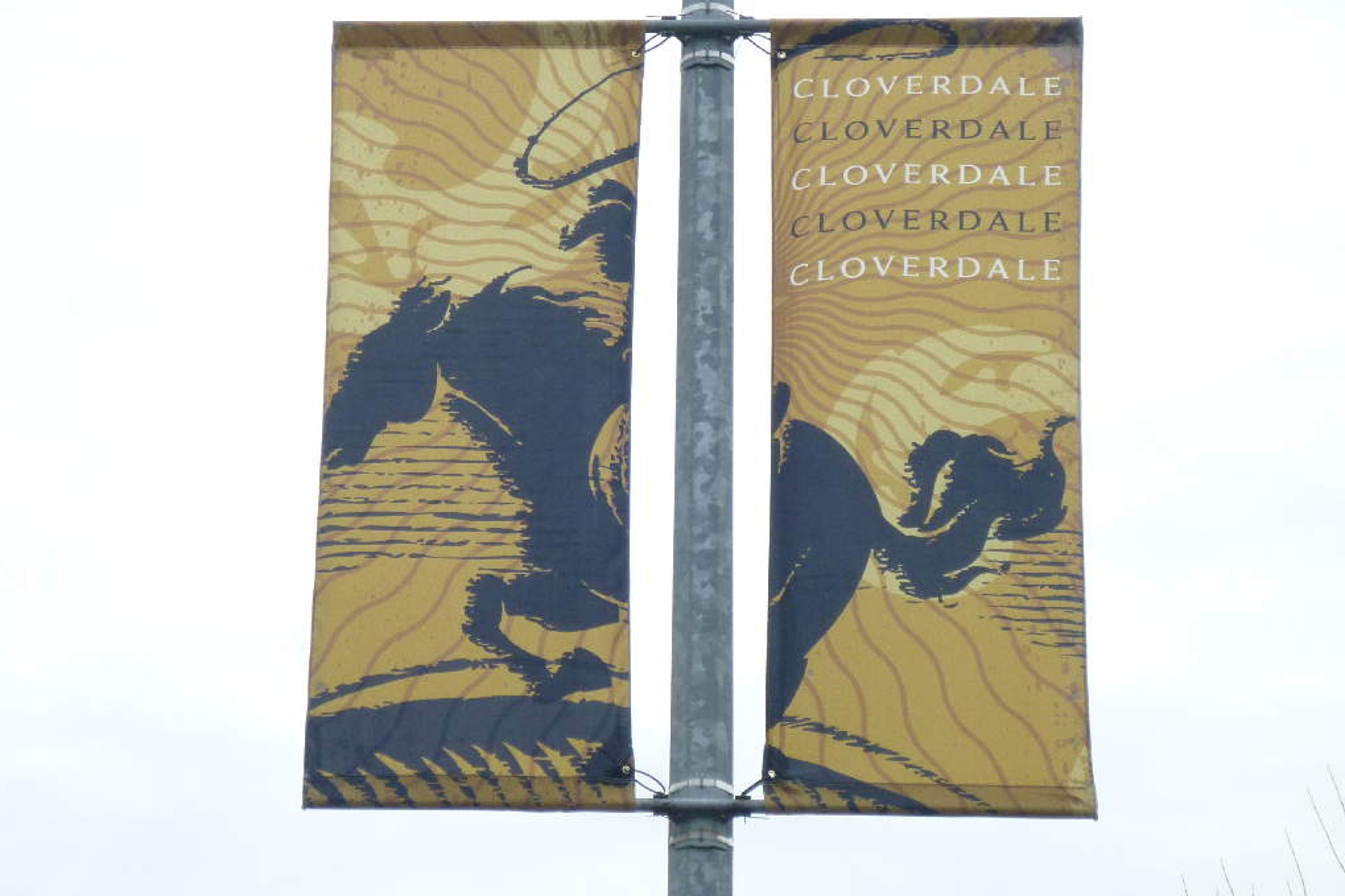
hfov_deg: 14.9
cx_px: 671
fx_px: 5155
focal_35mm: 138
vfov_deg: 9.9
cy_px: 453
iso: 200
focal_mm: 22
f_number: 5.9
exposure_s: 1/125
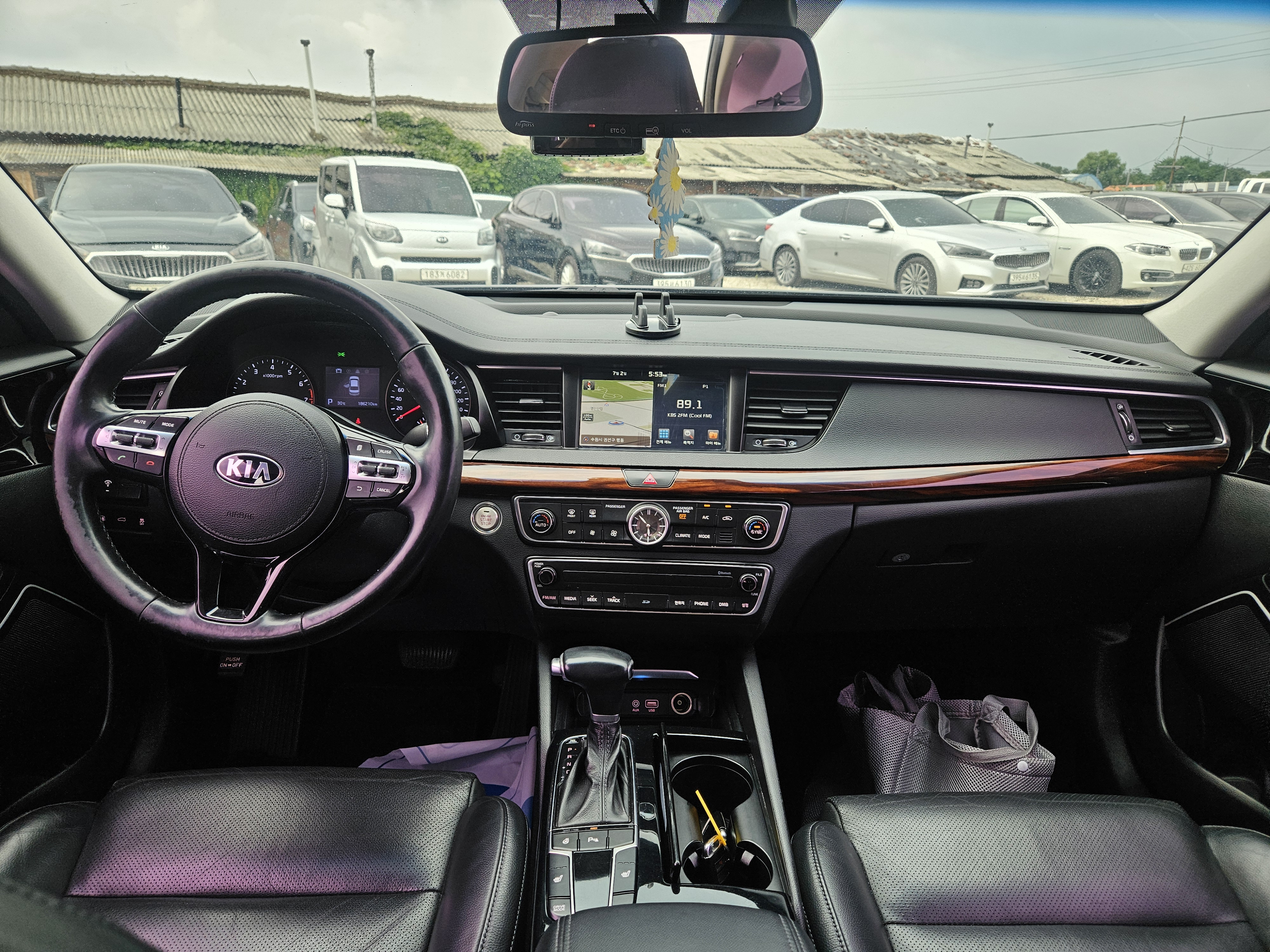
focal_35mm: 23
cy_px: 476
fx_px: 844
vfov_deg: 58.9
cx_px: 635
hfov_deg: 73.9
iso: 50
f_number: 1.8
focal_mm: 5.4
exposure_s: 1/180
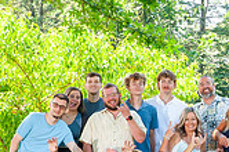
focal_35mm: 238
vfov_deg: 5.7
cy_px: 162
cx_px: 250
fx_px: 1511
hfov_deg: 8.6
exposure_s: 1/100
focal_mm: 65
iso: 800
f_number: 13
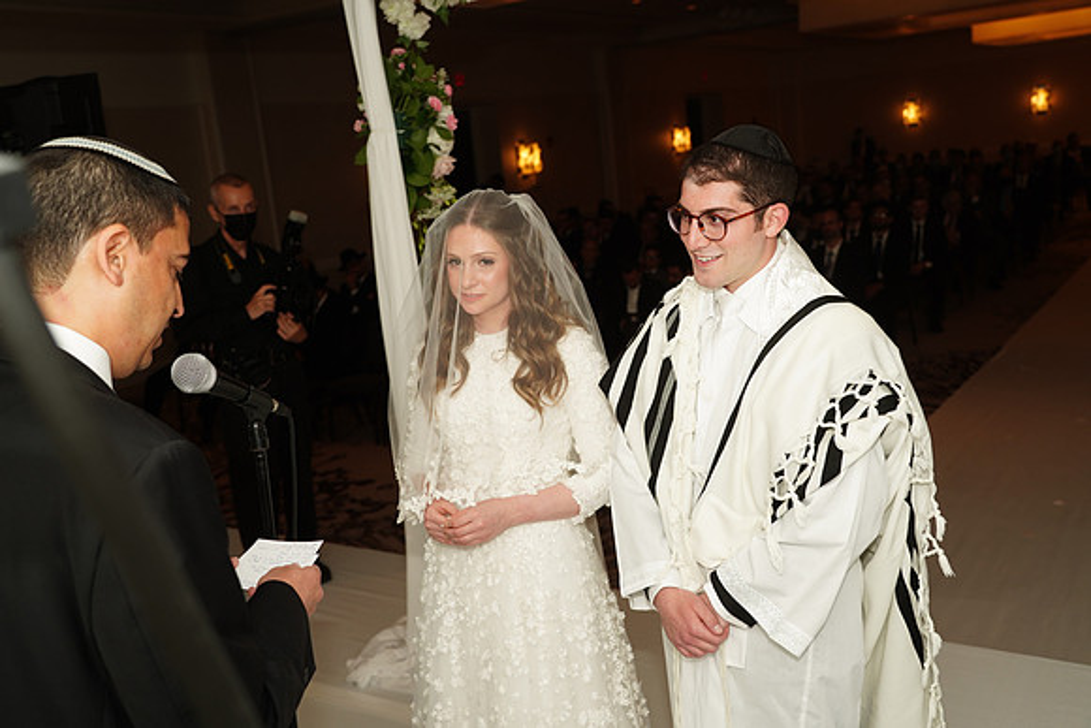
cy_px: 364
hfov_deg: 54.4
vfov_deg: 37.9
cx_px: 546
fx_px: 1061
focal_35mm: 35
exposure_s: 1/100
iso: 400
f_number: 4.5
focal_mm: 35
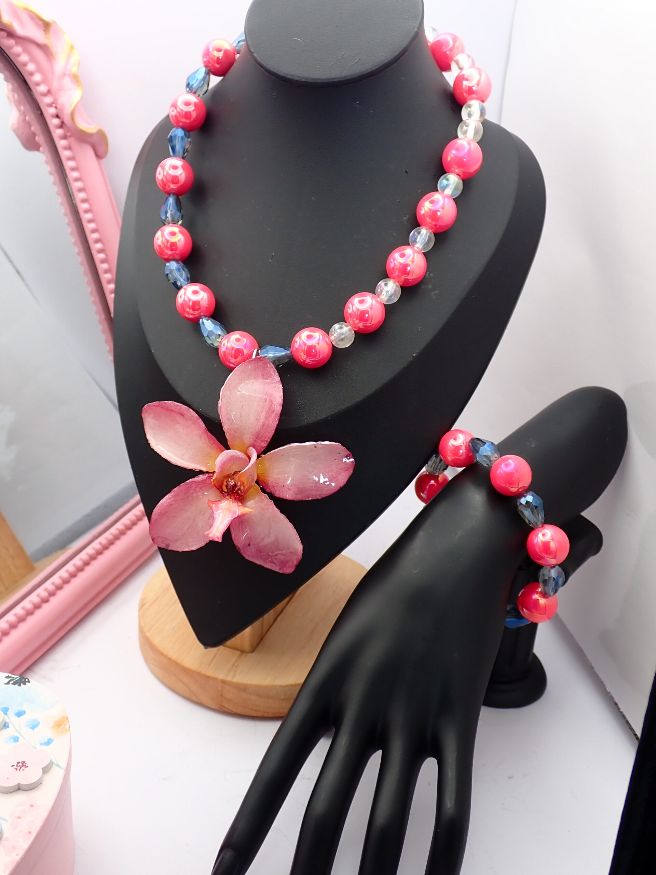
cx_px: 328
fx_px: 960
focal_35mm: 38
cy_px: 438
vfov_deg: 49.0
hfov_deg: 37.7
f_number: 2.7
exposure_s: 1/80
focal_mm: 6.83
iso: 125
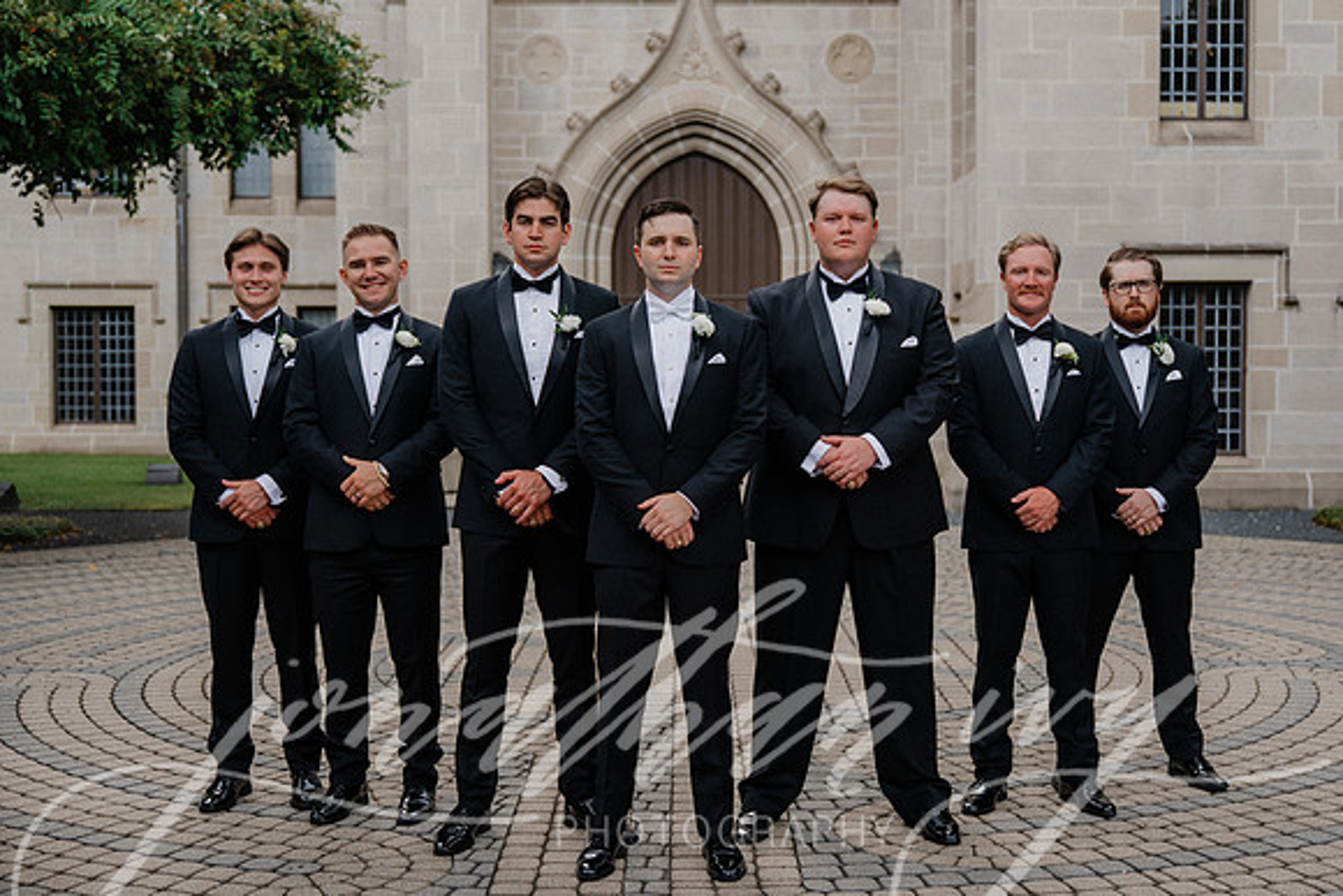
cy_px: 420
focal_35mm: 49
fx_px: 1843
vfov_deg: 27.3
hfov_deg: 40.0
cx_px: 714
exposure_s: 1/250
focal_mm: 46
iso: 64
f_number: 2.8
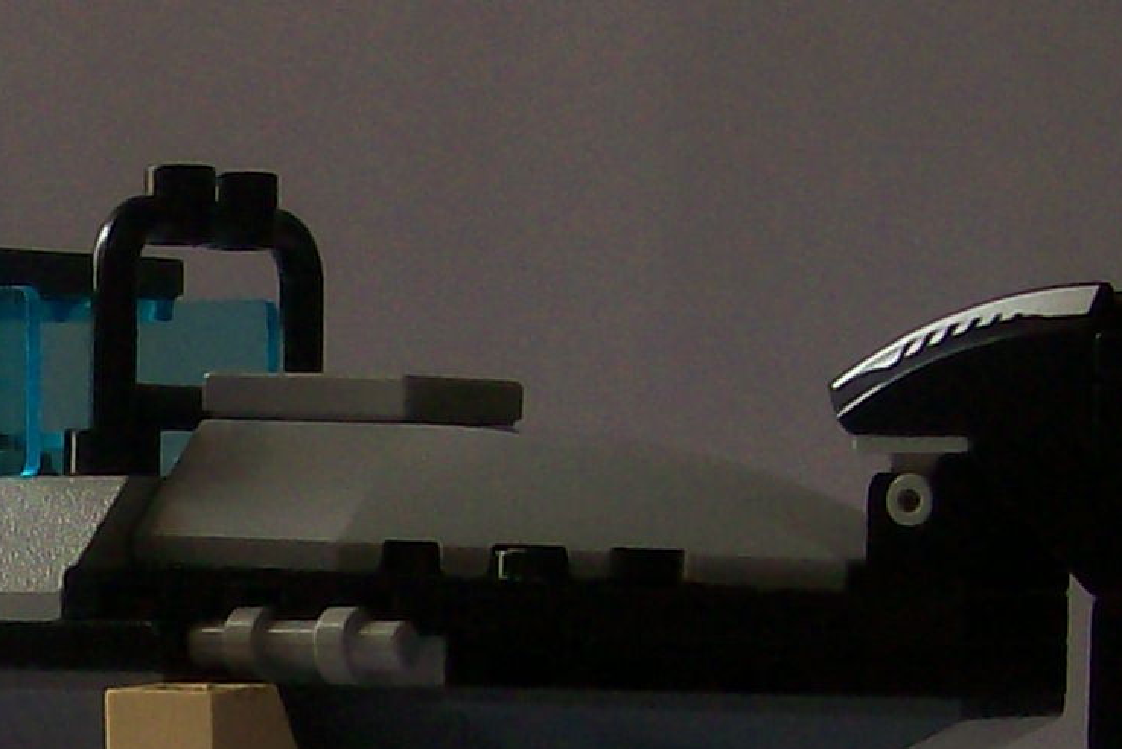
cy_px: 1047
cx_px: -467
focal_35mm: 156
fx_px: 4864
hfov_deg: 12.6
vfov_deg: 8.6
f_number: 2.7
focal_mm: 6
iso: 80
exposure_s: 1/160
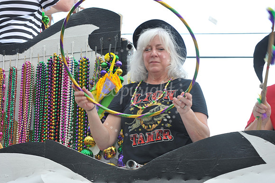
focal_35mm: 100
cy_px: 92
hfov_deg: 20.4
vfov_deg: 13.7
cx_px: 138
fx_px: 763
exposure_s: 1/80
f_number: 9
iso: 250
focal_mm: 100
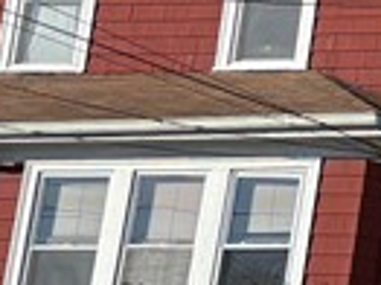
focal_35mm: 203
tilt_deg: +15.7
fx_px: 2232
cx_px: 1352
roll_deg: -0.6
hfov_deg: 7.7
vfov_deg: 7.2
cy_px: -67
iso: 50
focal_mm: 5.96
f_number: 1.6
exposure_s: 1/3831
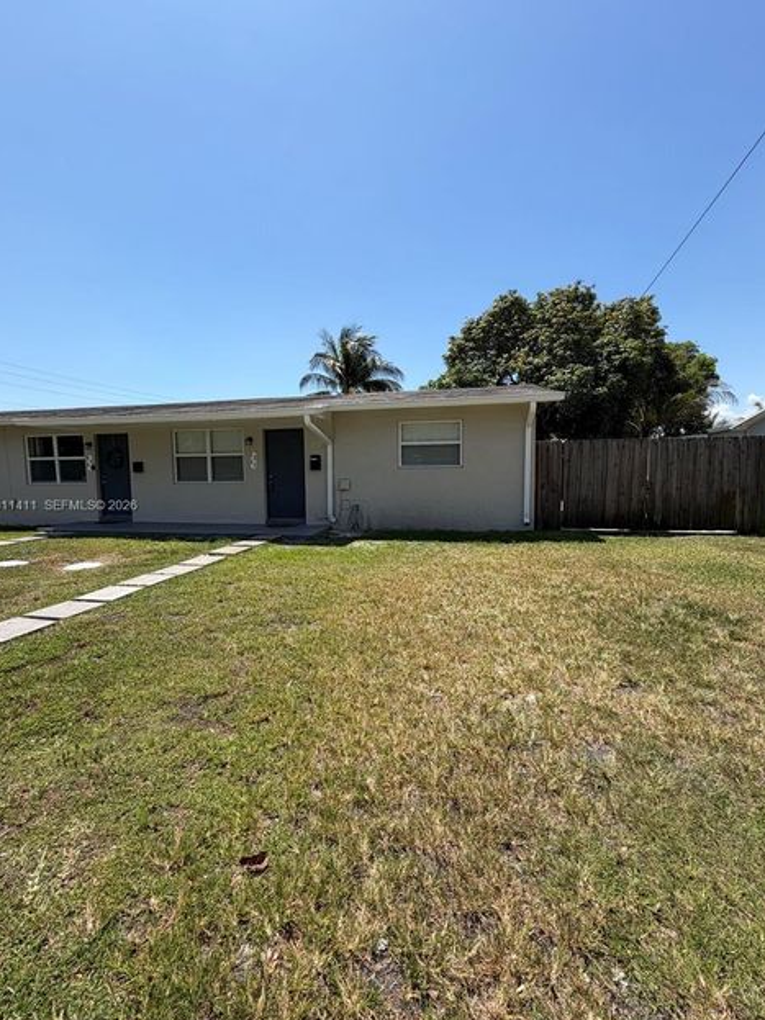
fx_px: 442
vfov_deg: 98.2
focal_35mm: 15
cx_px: 378
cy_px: 507
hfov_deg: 81.7
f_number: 2.2
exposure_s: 1/770
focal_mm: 2.22
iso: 20
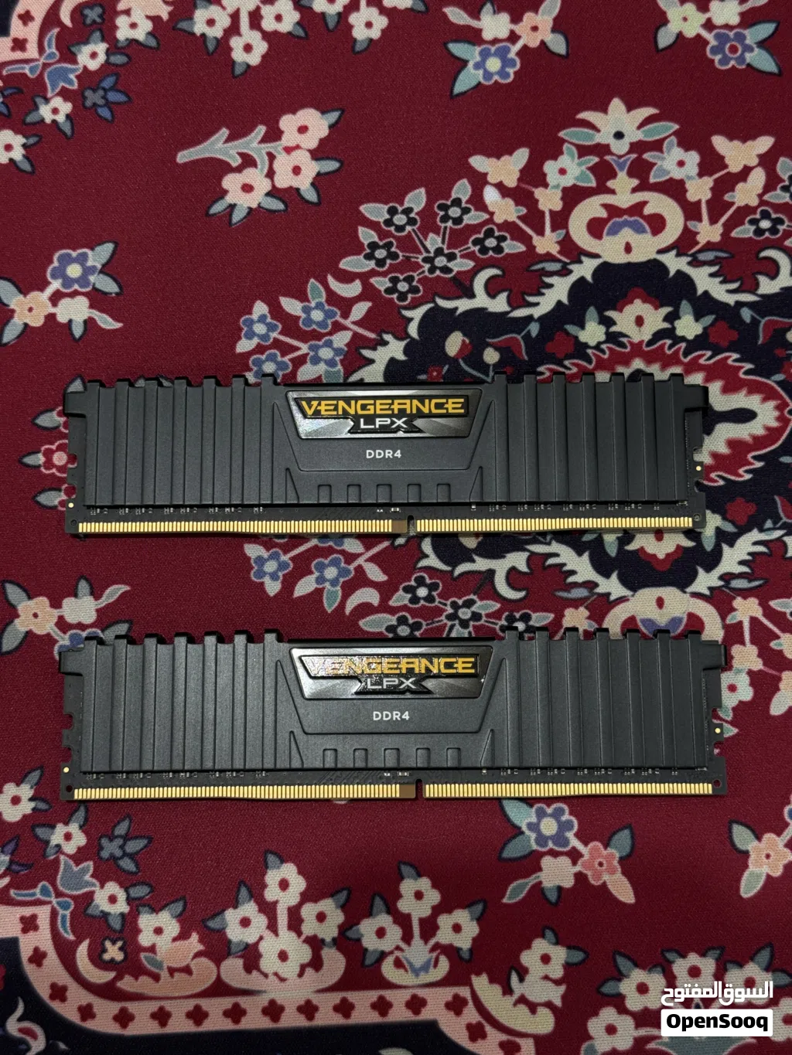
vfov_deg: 39.7
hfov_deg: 30.3
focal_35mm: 48
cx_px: 396
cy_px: 528
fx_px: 1464
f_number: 1.78
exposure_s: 1/60
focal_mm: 6.76
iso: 125
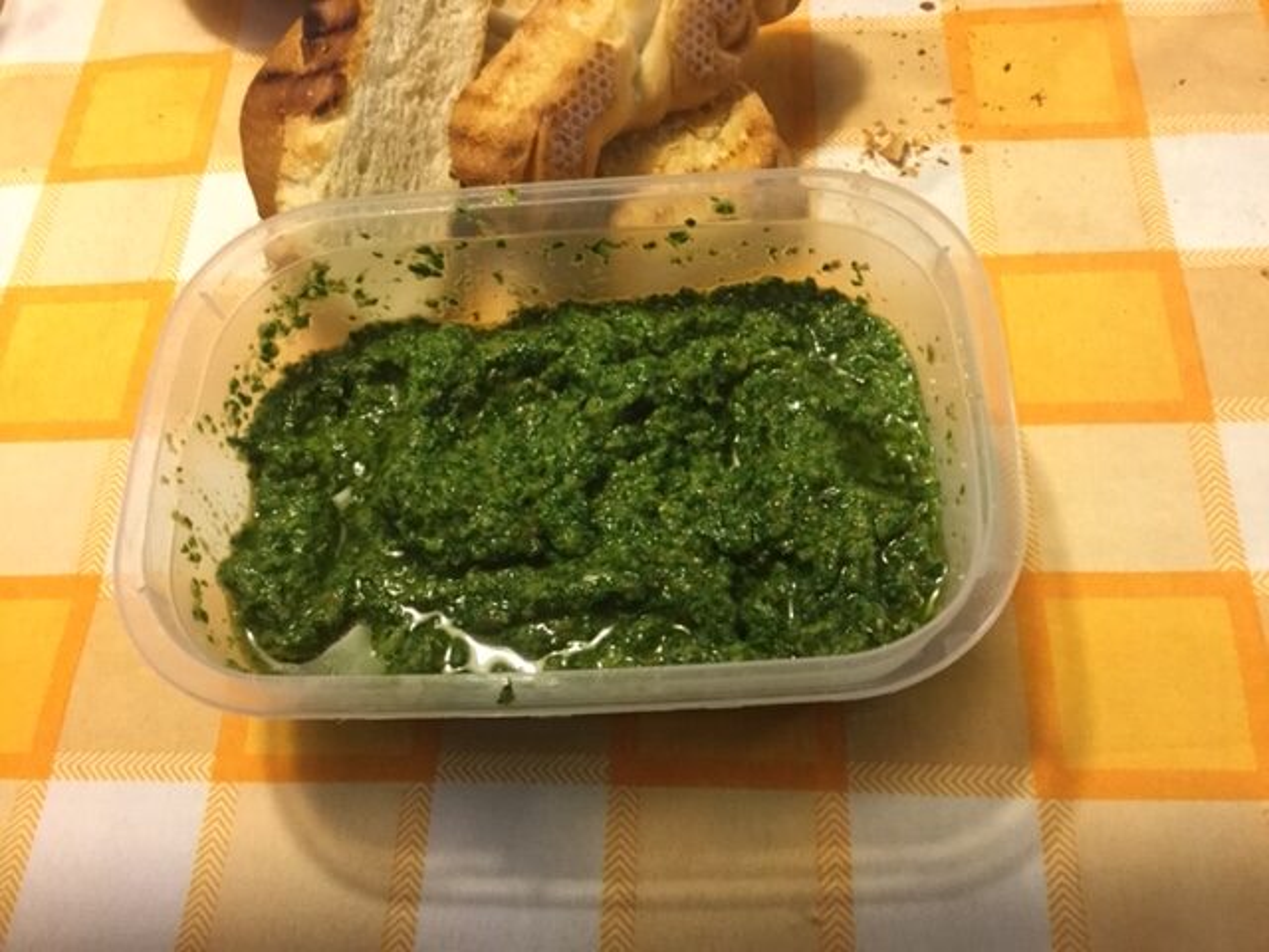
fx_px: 1136
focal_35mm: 31
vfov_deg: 45.4
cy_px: 476
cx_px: 634
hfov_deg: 58.4
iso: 250
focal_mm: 3.3
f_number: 2.4
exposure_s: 1/20
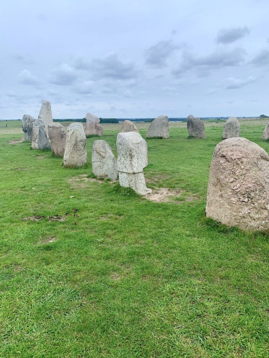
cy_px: 179
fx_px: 269
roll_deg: +0.4
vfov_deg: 67.3
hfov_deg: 53.1
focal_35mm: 26
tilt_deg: -10.6
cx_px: 134
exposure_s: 1/1350
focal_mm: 4.25
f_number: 1.8
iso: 25
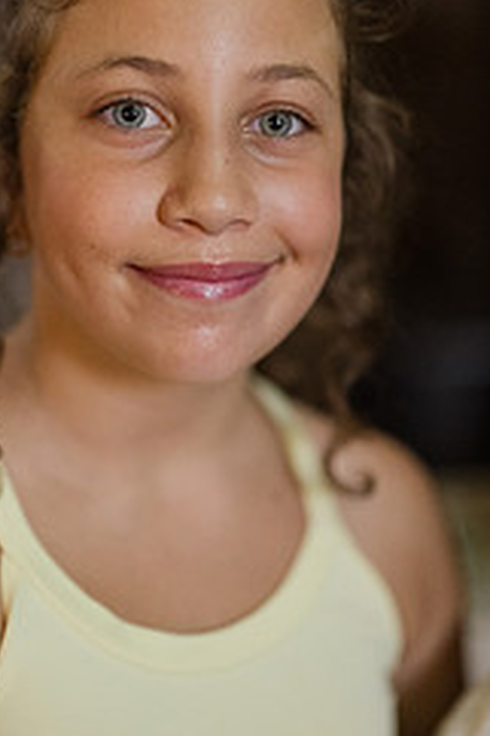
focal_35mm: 93
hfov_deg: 14.7
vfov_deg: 21.9
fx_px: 1901
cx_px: 195
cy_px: 325
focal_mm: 50
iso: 3200
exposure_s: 1/400
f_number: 1.2
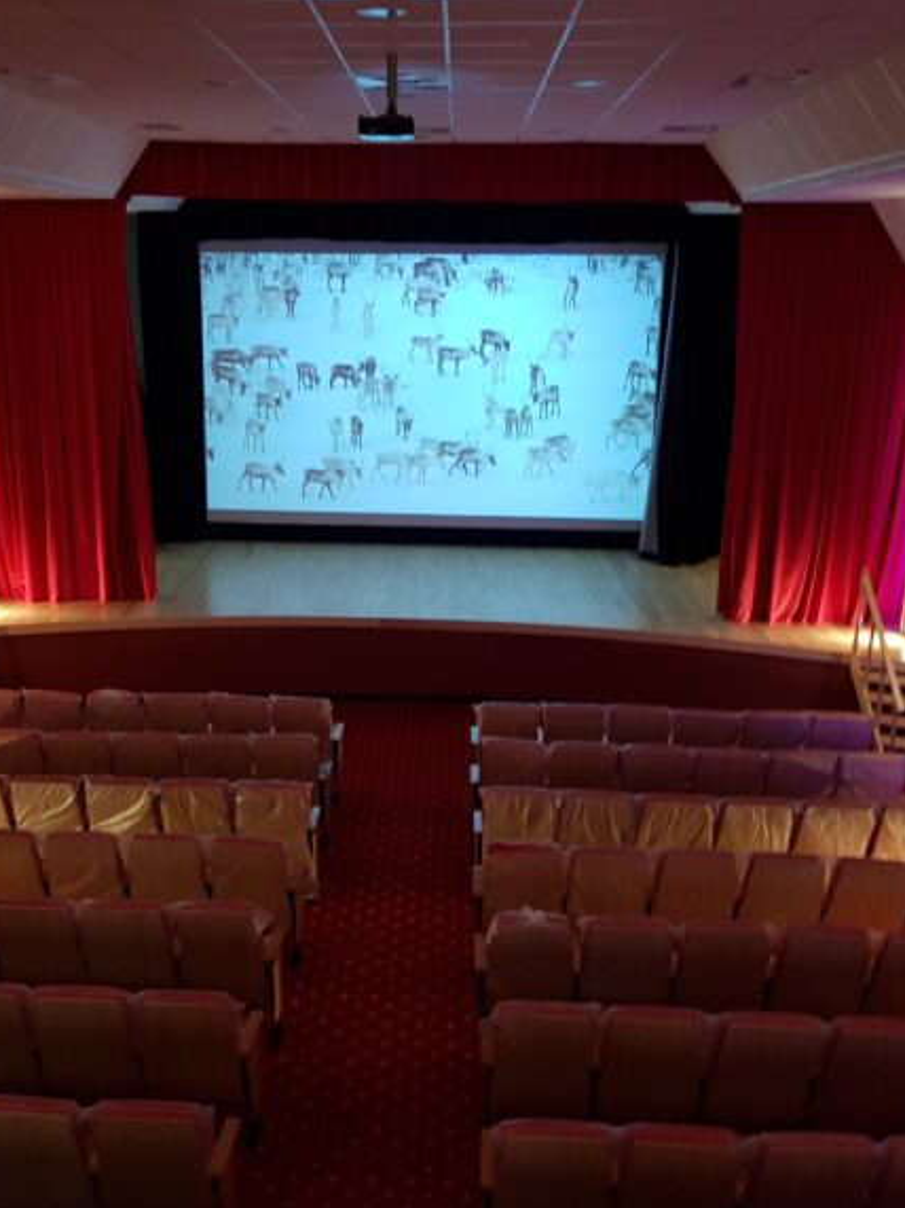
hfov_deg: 40.7
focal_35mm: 35
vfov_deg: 52.6
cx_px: 414
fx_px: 1221
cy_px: 605
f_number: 1.7
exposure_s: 1/11
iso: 200
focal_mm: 4.2
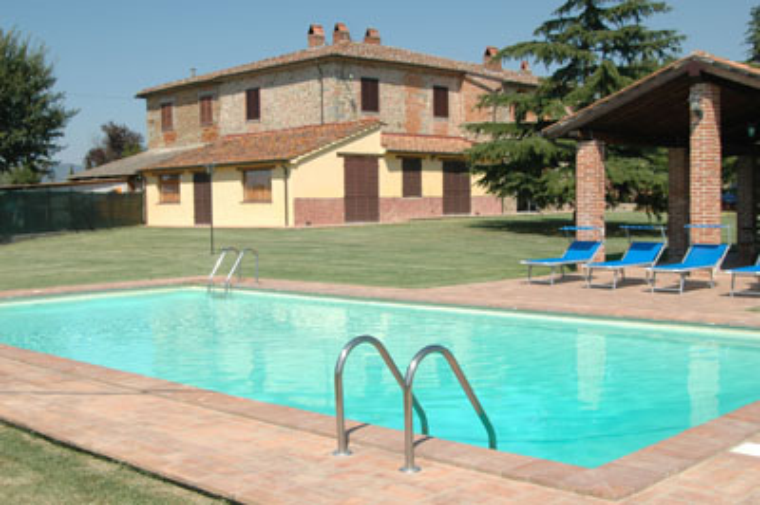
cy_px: 252
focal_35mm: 42
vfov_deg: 31.8
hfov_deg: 46.4
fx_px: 886
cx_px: 380
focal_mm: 28
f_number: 10
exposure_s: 1/400
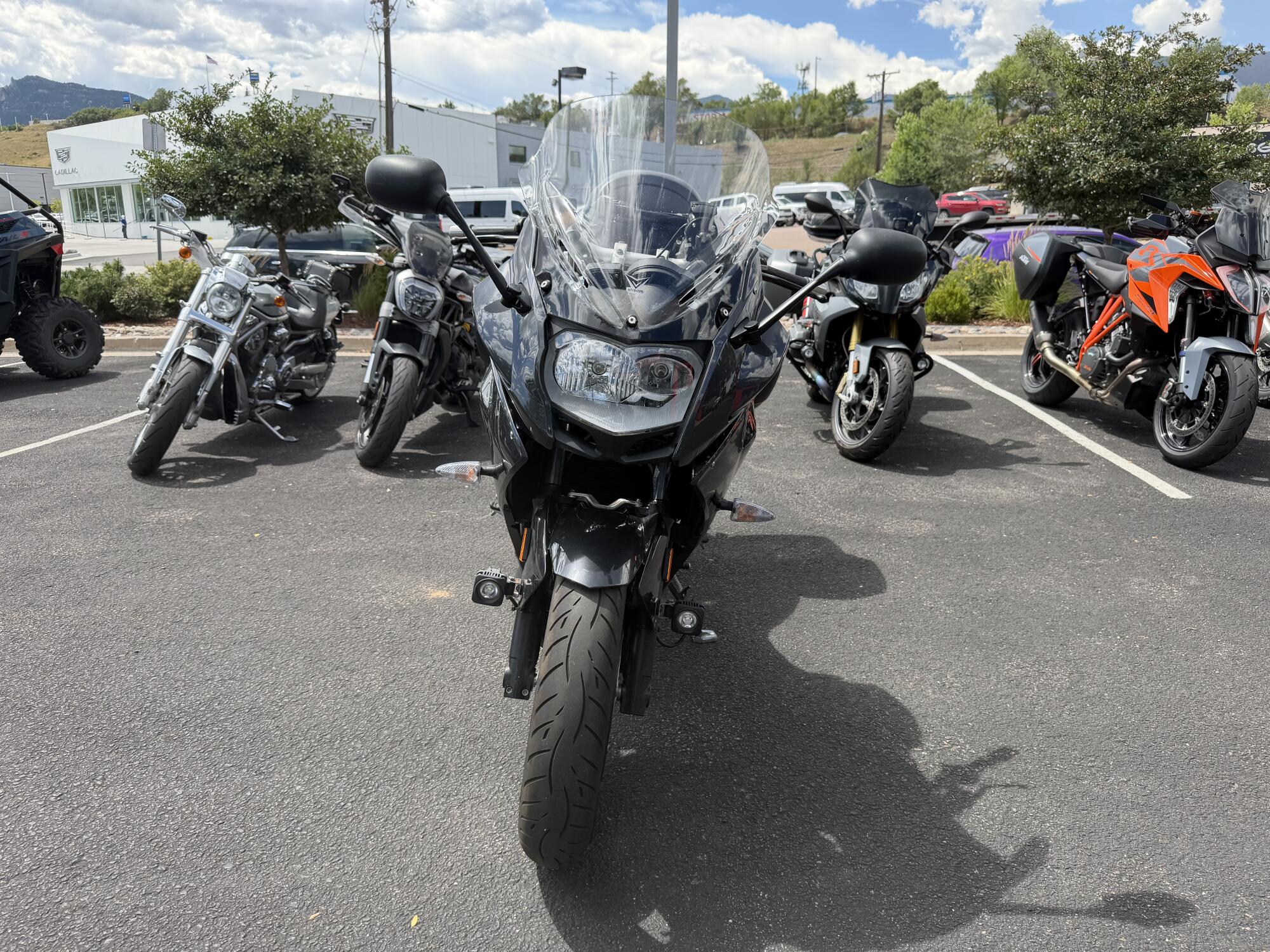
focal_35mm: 24
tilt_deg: -14.0
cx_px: 635
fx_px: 881
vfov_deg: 56.8
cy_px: 476
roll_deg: +1.4
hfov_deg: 71.6
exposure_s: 1/1653
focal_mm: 6.76
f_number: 1.78
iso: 100
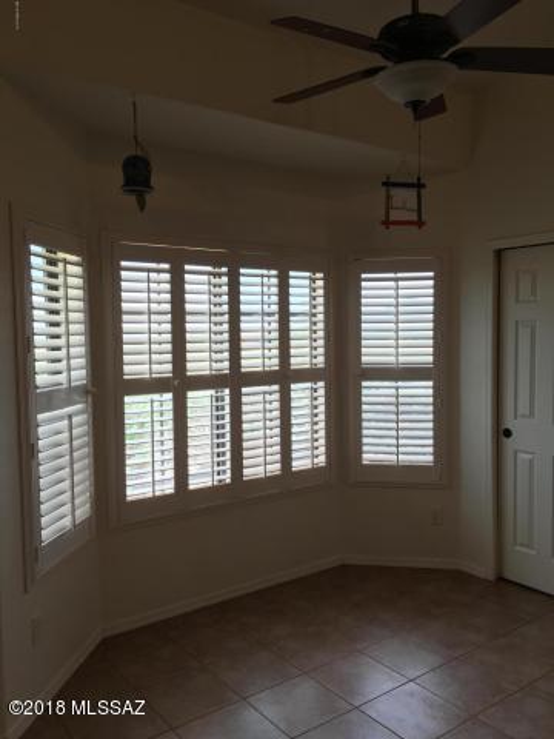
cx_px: 277
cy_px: 370
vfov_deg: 61.7
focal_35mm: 29
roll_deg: +0.9
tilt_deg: -4.0
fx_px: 619
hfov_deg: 48.2
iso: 32
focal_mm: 4.15
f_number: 2.2
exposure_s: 1/120
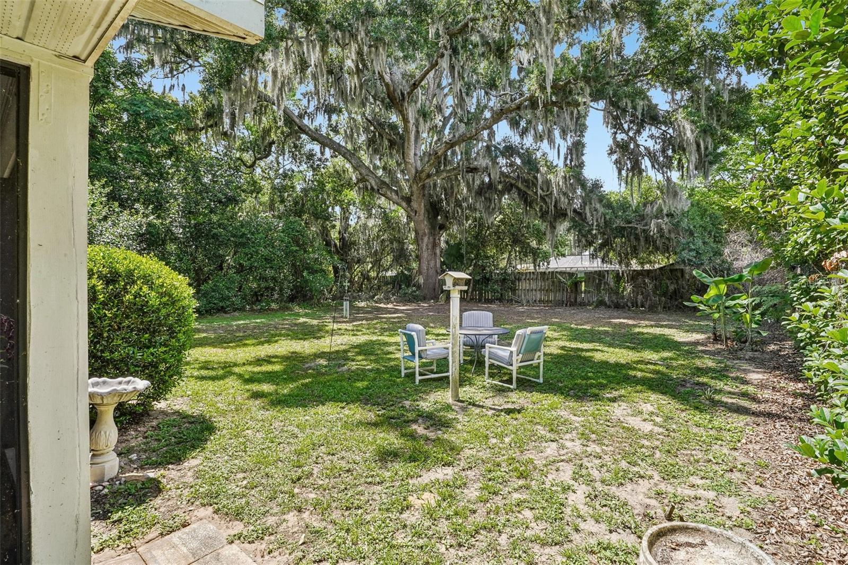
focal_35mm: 17
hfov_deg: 93.3
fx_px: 400
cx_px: 424
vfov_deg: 70.4
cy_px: 282
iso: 400
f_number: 20
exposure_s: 1/30
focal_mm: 17
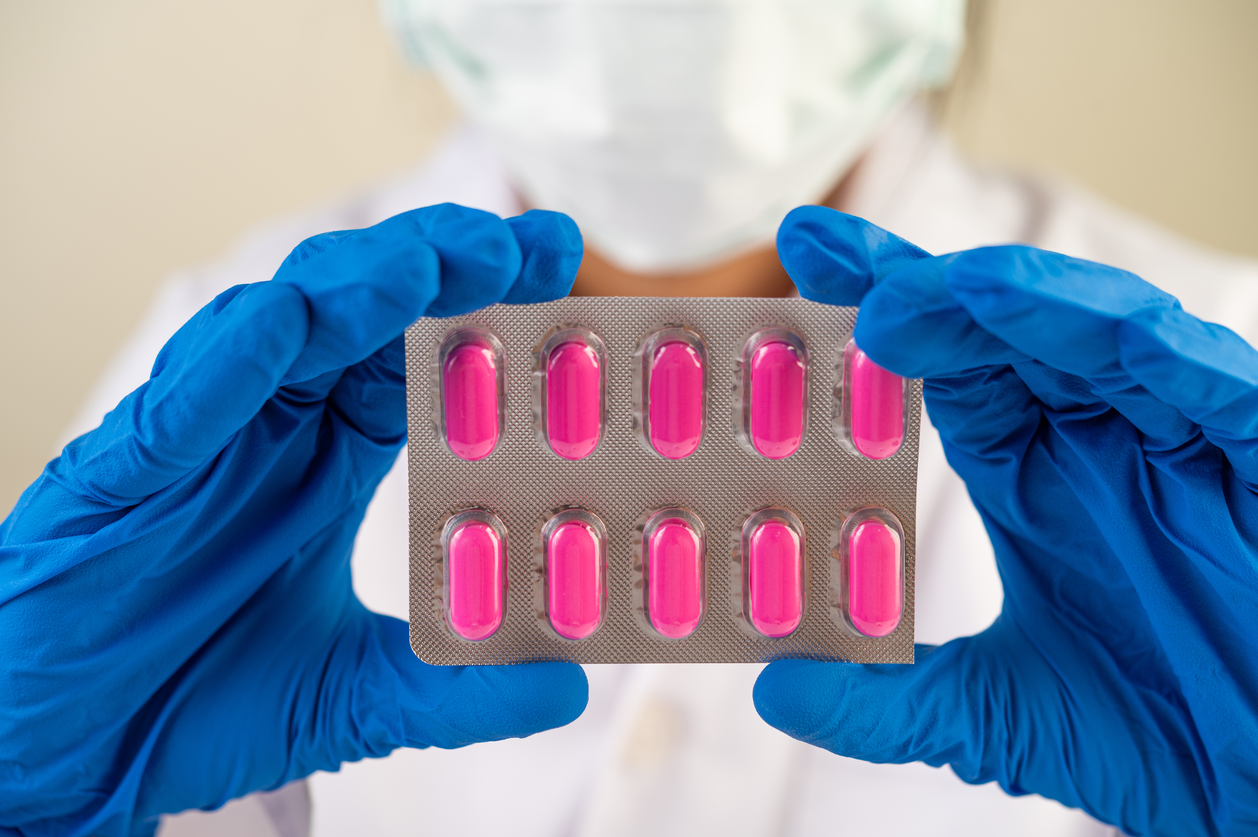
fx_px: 2095
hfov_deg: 33.4
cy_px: 418
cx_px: 629
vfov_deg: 22.6
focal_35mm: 60
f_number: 5
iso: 100
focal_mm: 60
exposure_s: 1/125
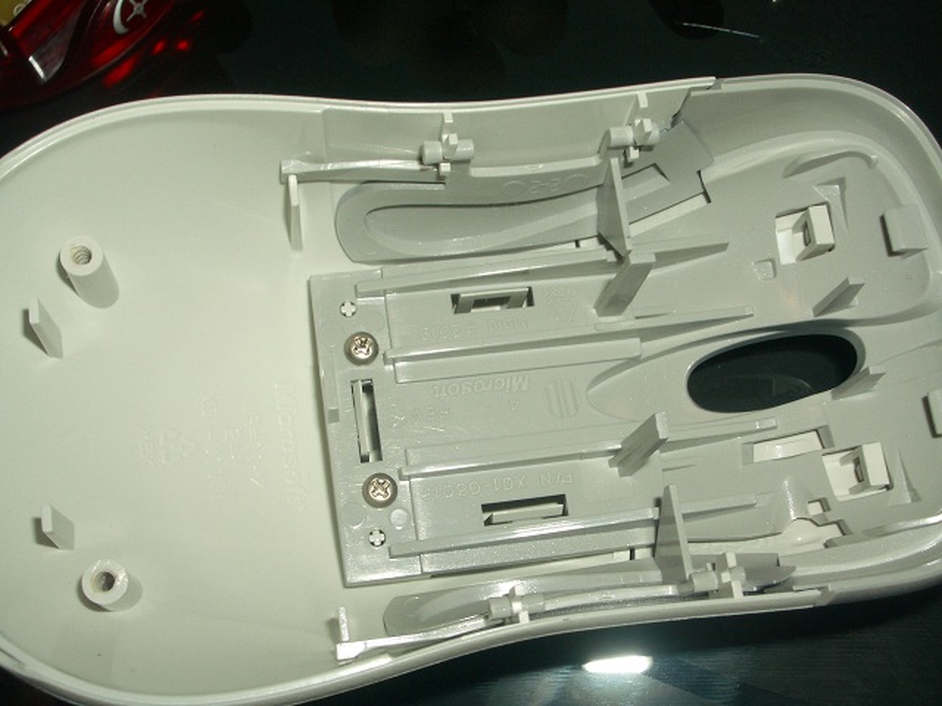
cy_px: 353
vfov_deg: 29.7
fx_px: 1333
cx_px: 471
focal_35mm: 49
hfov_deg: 38.9
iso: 50
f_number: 5
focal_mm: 8.2
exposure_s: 1/60
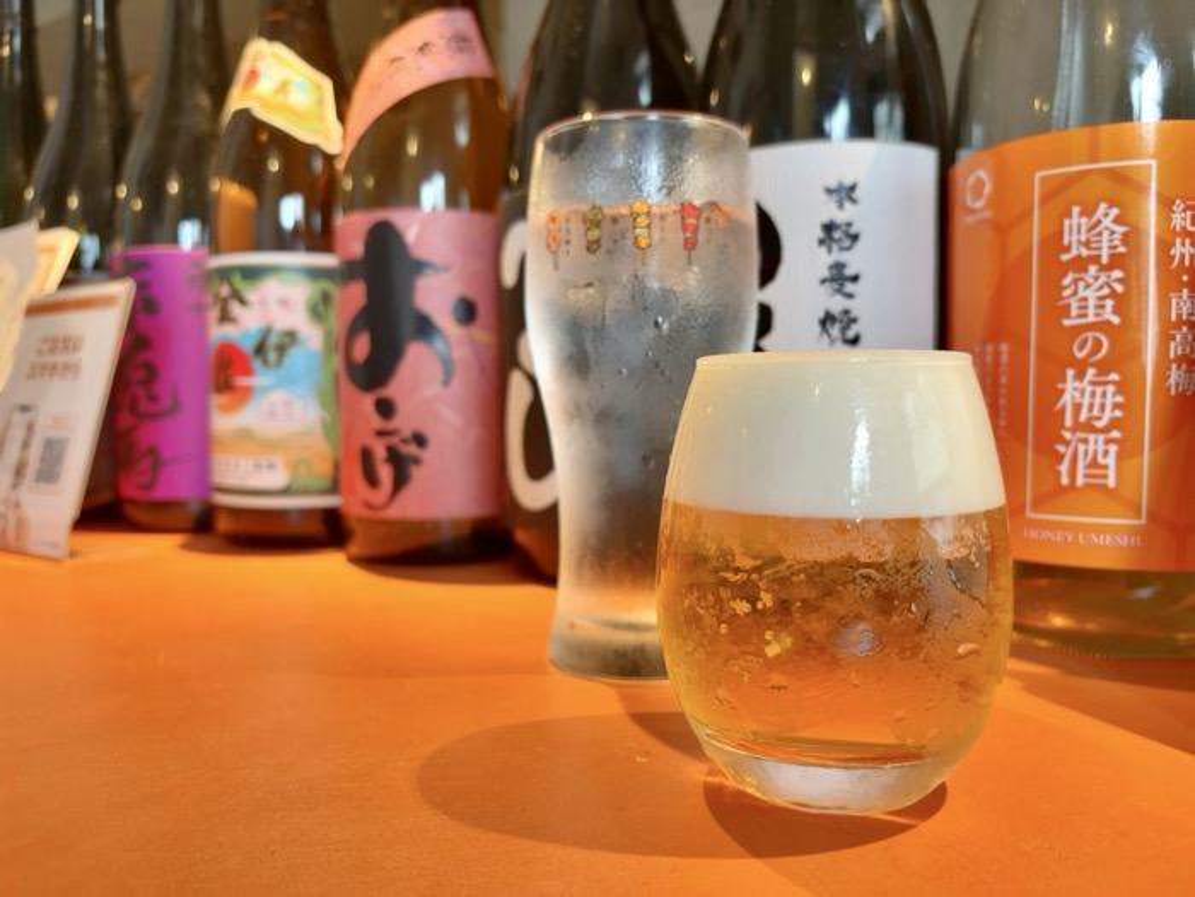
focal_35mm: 26
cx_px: 598
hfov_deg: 67.3
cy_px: 448
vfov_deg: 53.1
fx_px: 898
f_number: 1.6
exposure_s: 1/100
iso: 100
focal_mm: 5.96
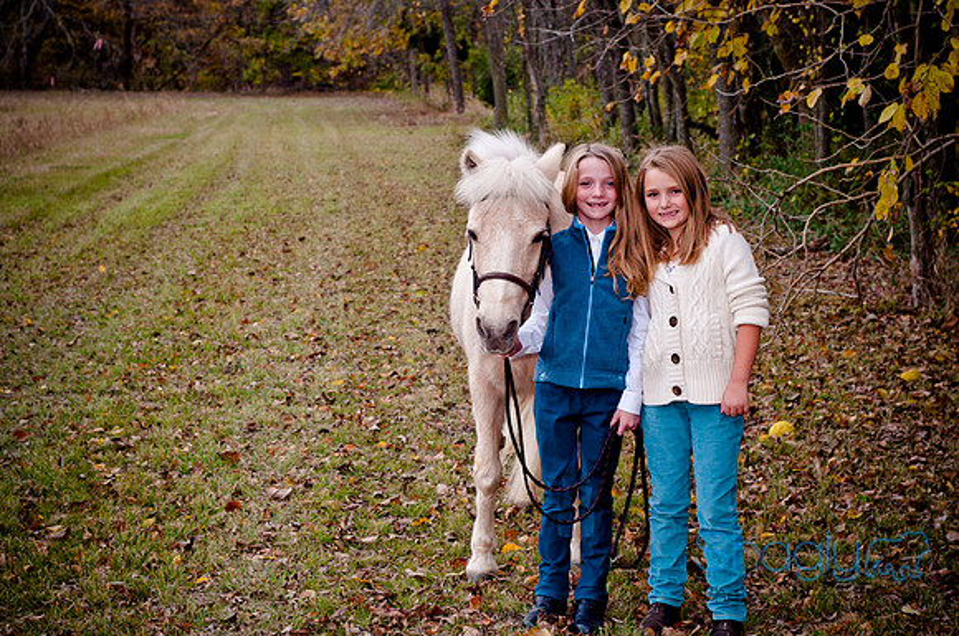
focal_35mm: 75
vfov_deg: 18.1
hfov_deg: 27.0
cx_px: 480
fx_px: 1995
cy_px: 318
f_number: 5
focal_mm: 50
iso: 200
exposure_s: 1/125
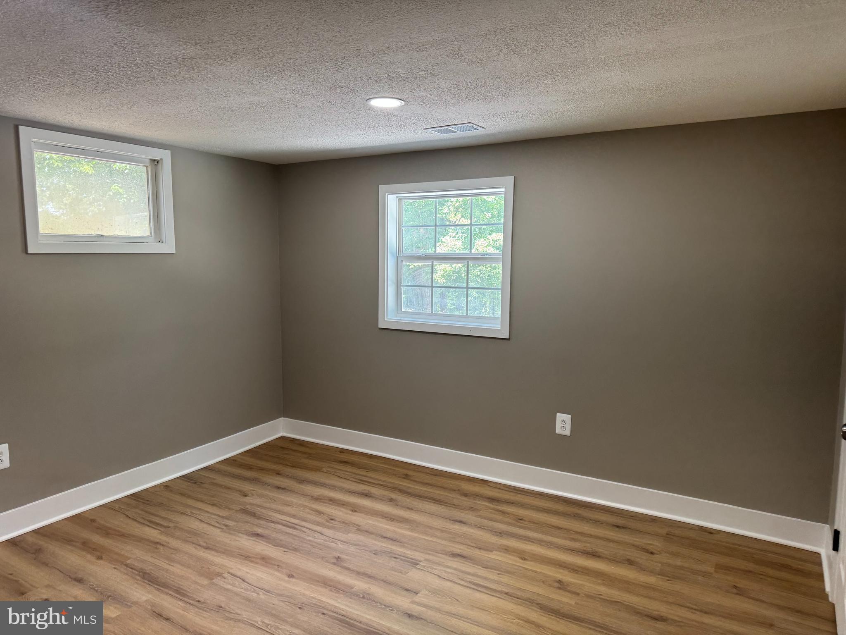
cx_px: 423
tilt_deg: -5.2
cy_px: 318
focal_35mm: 24
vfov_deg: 56.8
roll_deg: -0.6
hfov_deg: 71.6
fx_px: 587
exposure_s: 1/120
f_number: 1.78
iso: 160
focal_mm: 6.76
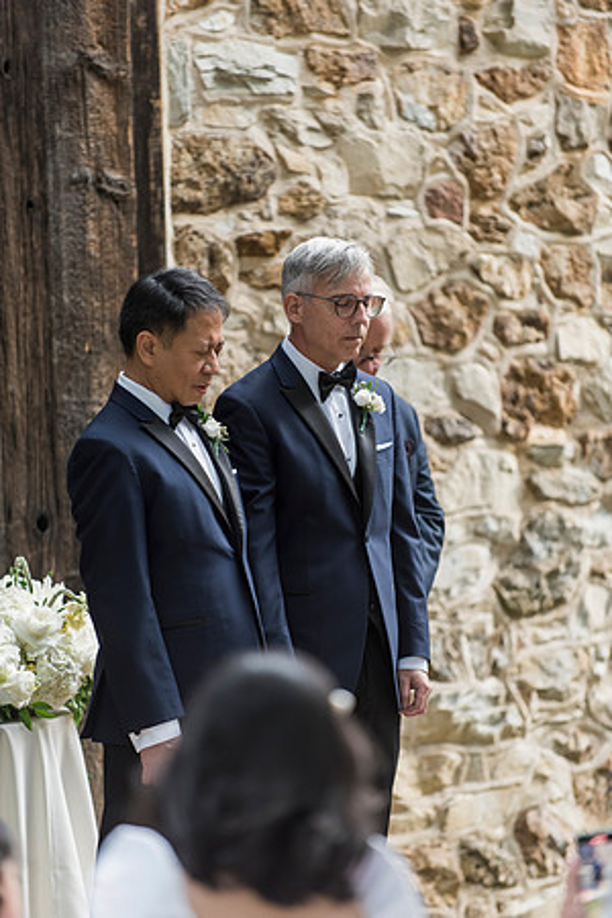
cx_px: 306
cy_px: 459
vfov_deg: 10.3
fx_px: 5100
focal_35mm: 200
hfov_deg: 6.9
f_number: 3.2
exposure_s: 1/640
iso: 800
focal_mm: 200
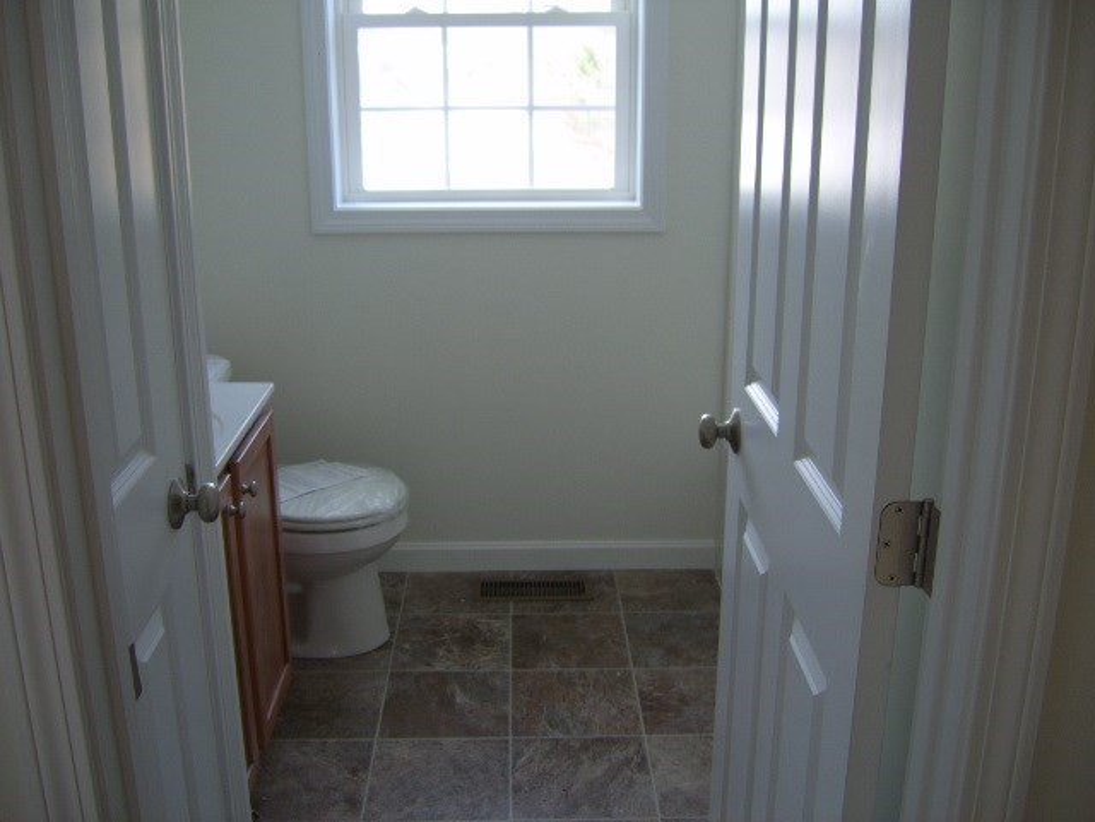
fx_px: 1202
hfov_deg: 49.0
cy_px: 411
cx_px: 548
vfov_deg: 37.7
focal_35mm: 38
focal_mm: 7.8
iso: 50
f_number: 2.8
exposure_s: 1/50
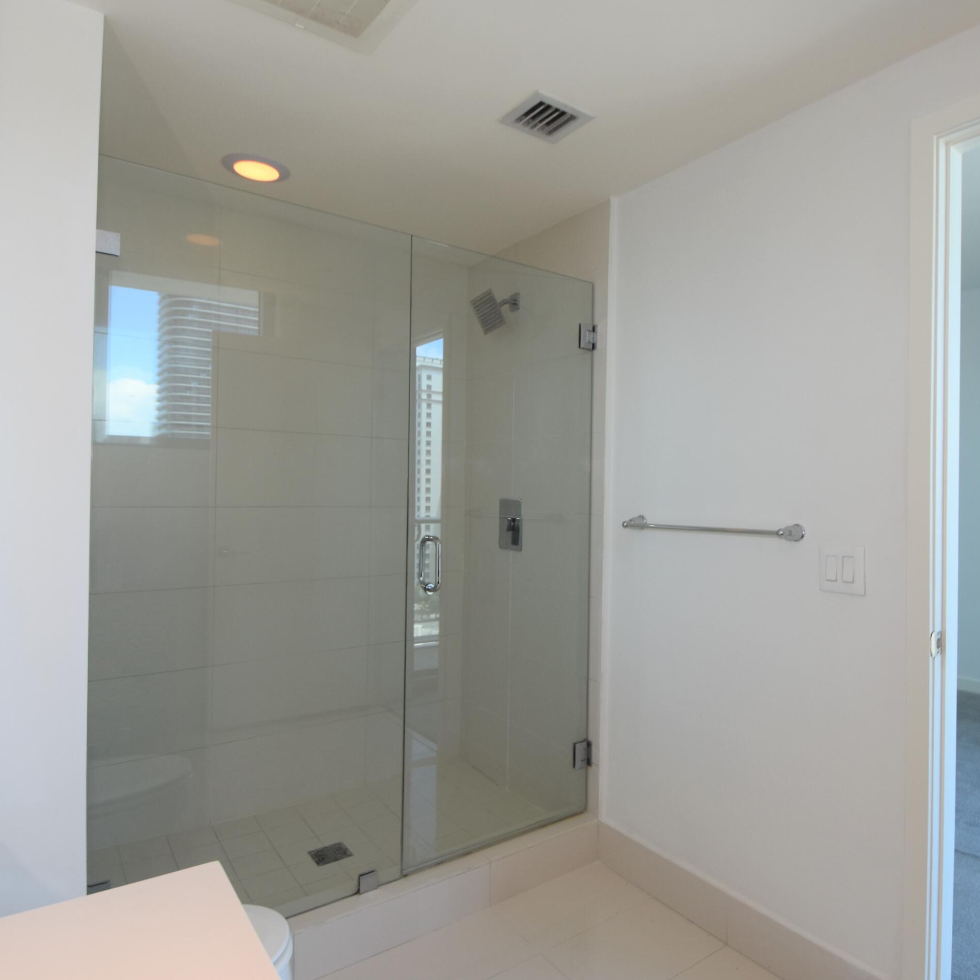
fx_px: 641
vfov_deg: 74.8
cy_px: 473
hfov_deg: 74.2
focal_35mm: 20
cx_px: 574
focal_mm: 10
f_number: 5
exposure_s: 1/60
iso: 200
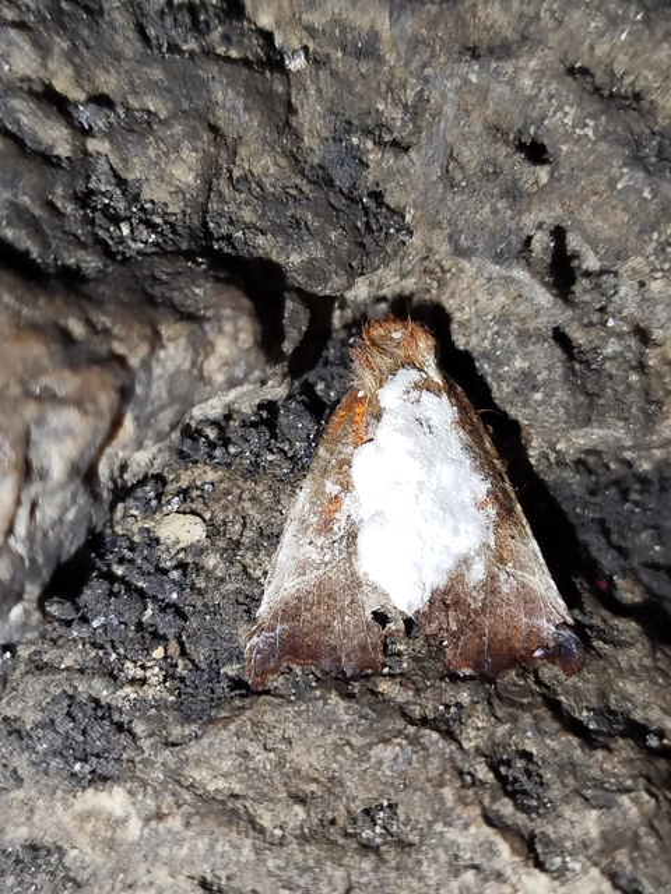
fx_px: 1241
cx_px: 336
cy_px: 447
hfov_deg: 30.3
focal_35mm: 48
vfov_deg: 39.7
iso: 160
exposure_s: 1/50
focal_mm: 5.31
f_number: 1.7
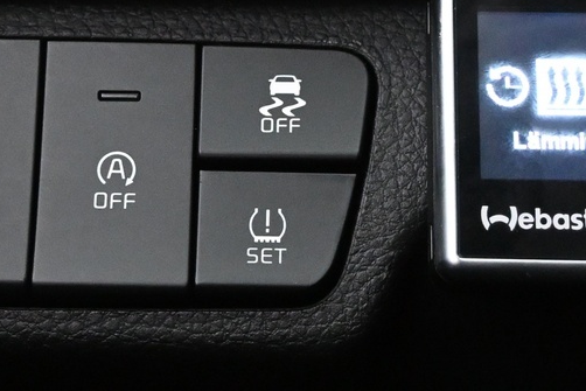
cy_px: 125
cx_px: 288
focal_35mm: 102
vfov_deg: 13.5
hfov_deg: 20.1
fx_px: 1654
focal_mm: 21
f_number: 4
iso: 5600
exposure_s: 1/30
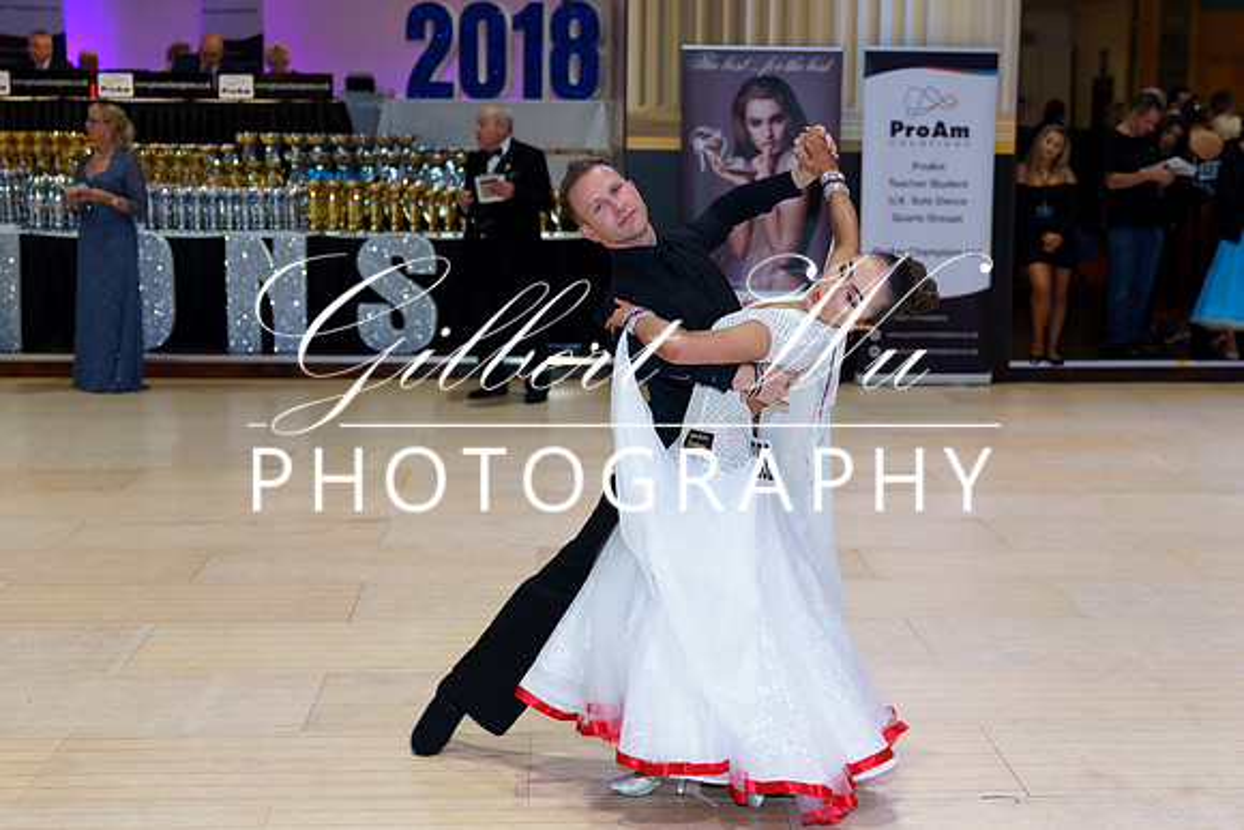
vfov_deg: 24.2
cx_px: 683
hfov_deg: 35.5
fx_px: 1940
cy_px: 432
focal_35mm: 56
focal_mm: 44
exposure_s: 1/125
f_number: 2.8
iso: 400
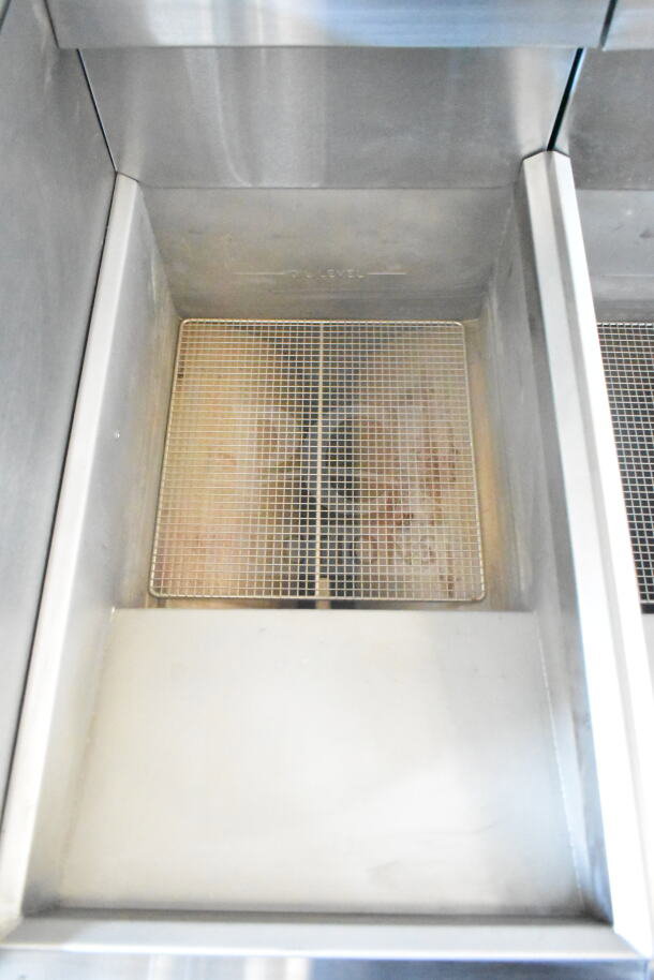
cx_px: 327
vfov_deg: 67.4
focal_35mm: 27
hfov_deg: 48.0
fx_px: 735
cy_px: 490
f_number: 3.5
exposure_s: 1/20
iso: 25600
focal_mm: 18
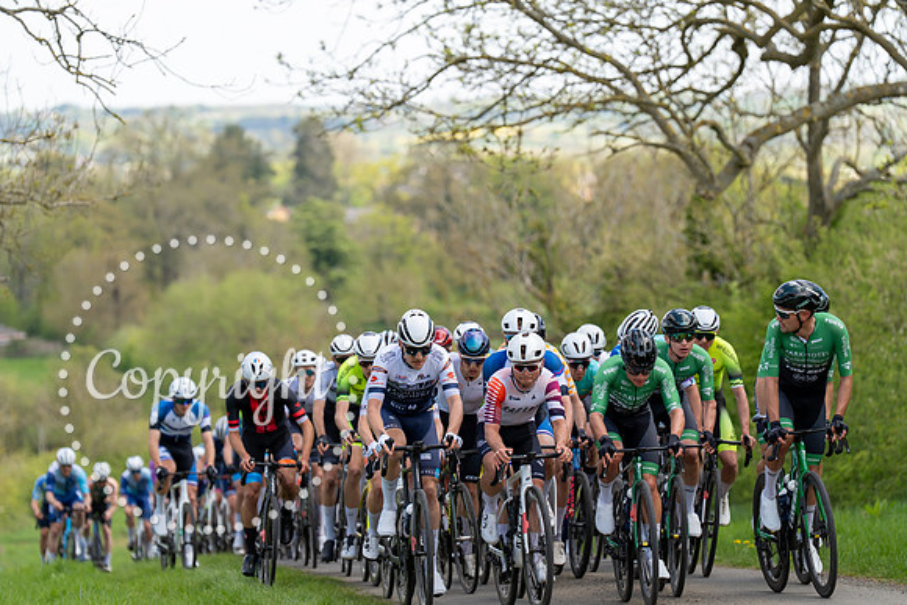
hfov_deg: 12.3
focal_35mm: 167
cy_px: 302
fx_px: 4208
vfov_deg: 8.2
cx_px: 454
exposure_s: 1/1000
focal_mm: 167
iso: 200
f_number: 3.5
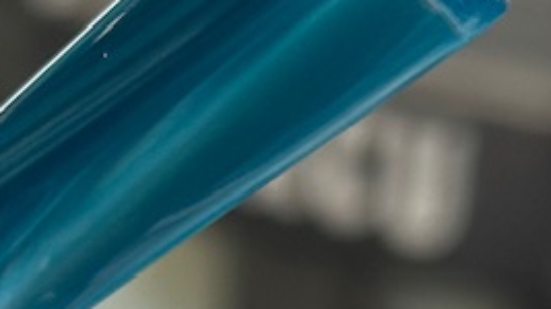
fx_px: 3666
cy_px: 688
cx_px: -411
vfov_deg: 4.7
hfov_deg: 8.3
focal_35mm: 251
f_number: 1.78
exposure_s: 1/365
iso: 64
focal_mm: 6.86
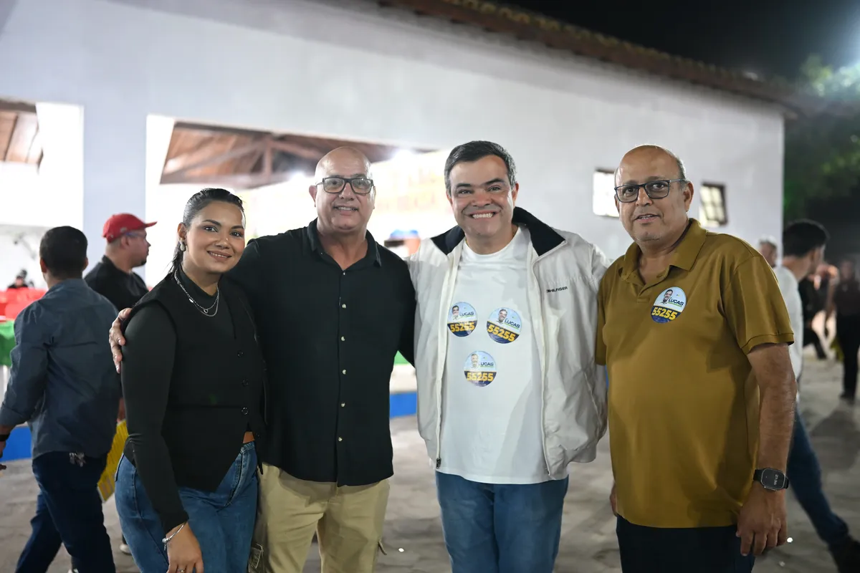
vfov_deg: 37.9
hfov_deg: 54.4
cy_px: 286
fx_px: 836
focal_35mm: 35
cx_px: 430
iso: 3200
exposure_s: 1/125
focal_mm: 35
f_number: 1.4
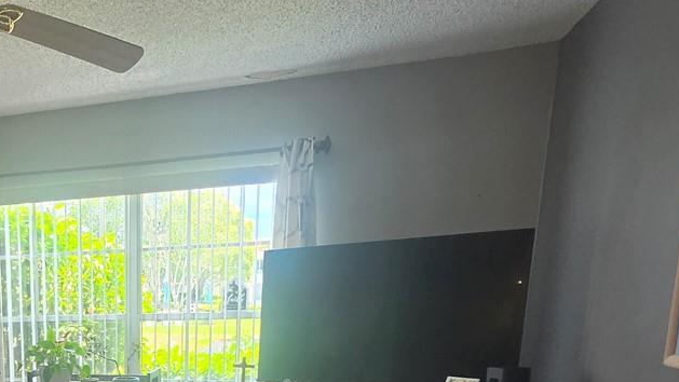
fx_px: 648
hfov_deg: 47.3
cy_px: 455
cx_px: 21
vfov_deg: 28.6
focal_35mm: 36
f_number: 2.2
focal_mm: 2.2
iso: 160
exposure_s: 1/120
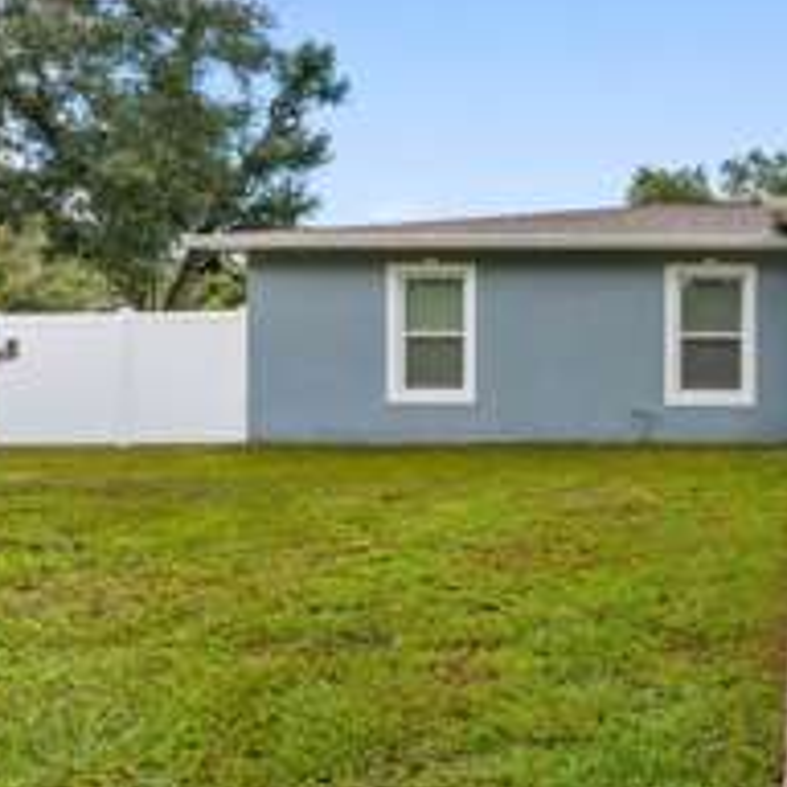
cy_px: 355
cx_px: 795
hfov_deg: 41.7
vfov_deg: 48.4
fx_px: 875
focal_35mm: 34
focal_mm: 16
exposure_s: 1/30
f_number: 11
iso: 125
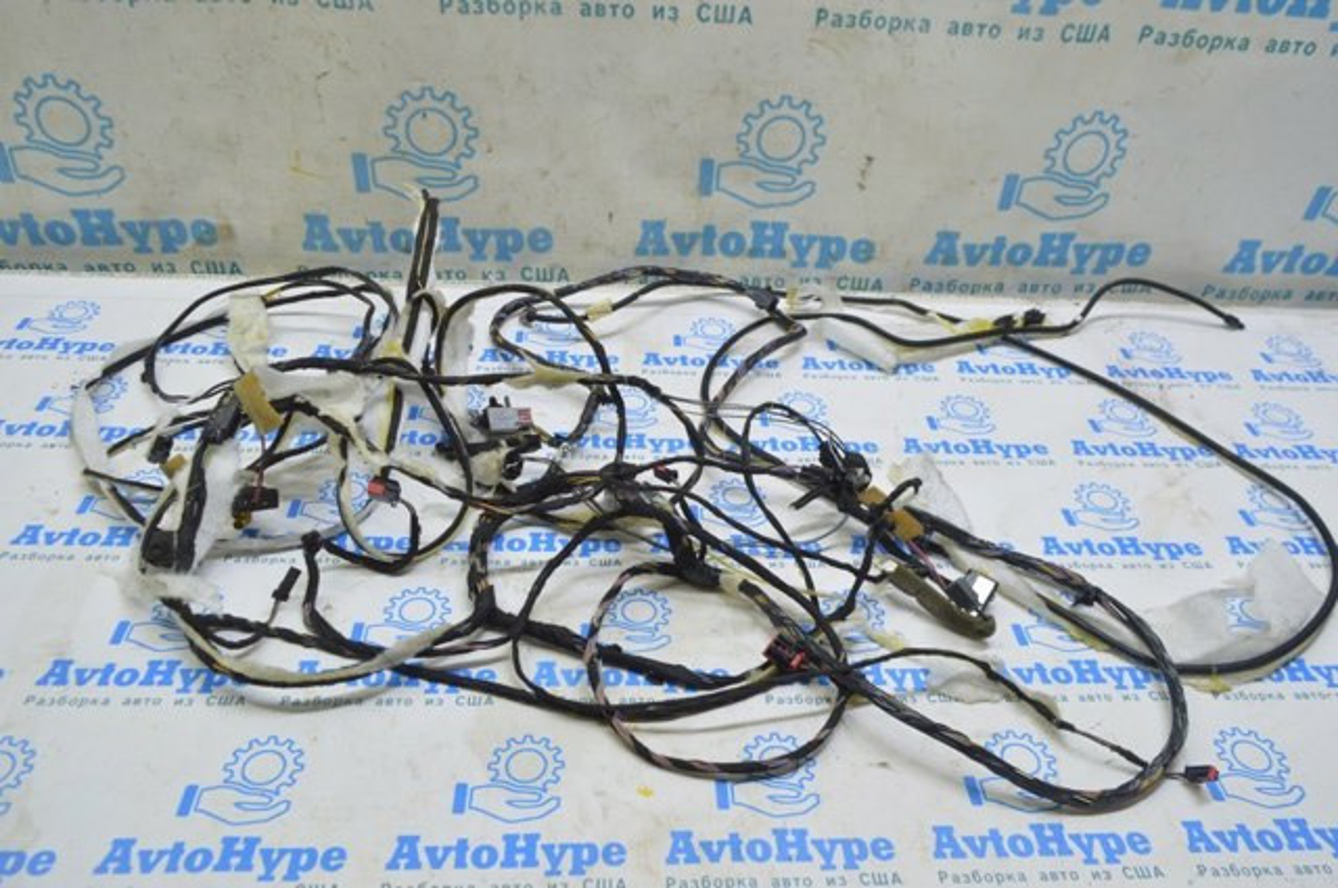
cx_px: 669
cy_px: 444
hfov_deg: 67.4
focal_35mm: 27
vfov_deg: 47.8
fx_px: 1002
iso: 400
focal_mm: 18
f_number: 5.6
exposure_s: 1/20
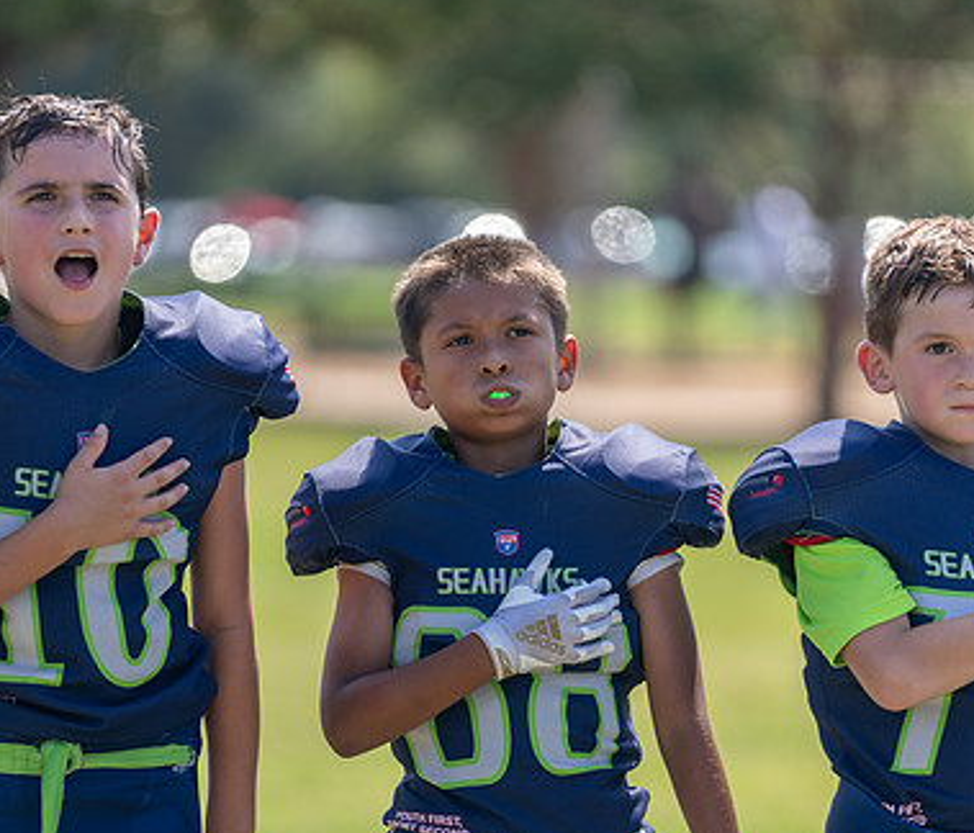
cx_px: 453
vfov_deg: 4.8
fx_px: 9921
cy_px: 548
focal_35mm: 335
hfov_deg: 5.6
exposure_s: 1/800
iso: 100
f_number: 2.8
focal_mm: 200
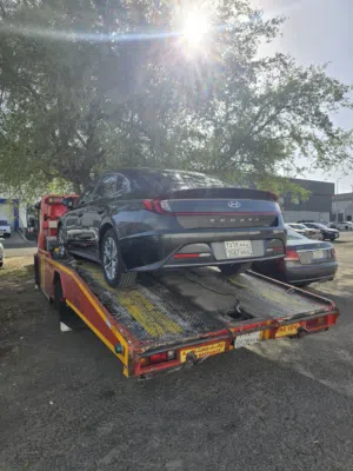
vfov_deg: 73.9
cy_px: 236
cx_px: 176
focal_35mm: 23
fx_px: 313
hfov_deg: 58.9
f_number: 1.7
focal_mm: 6.3
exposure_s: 1/1027
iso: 12
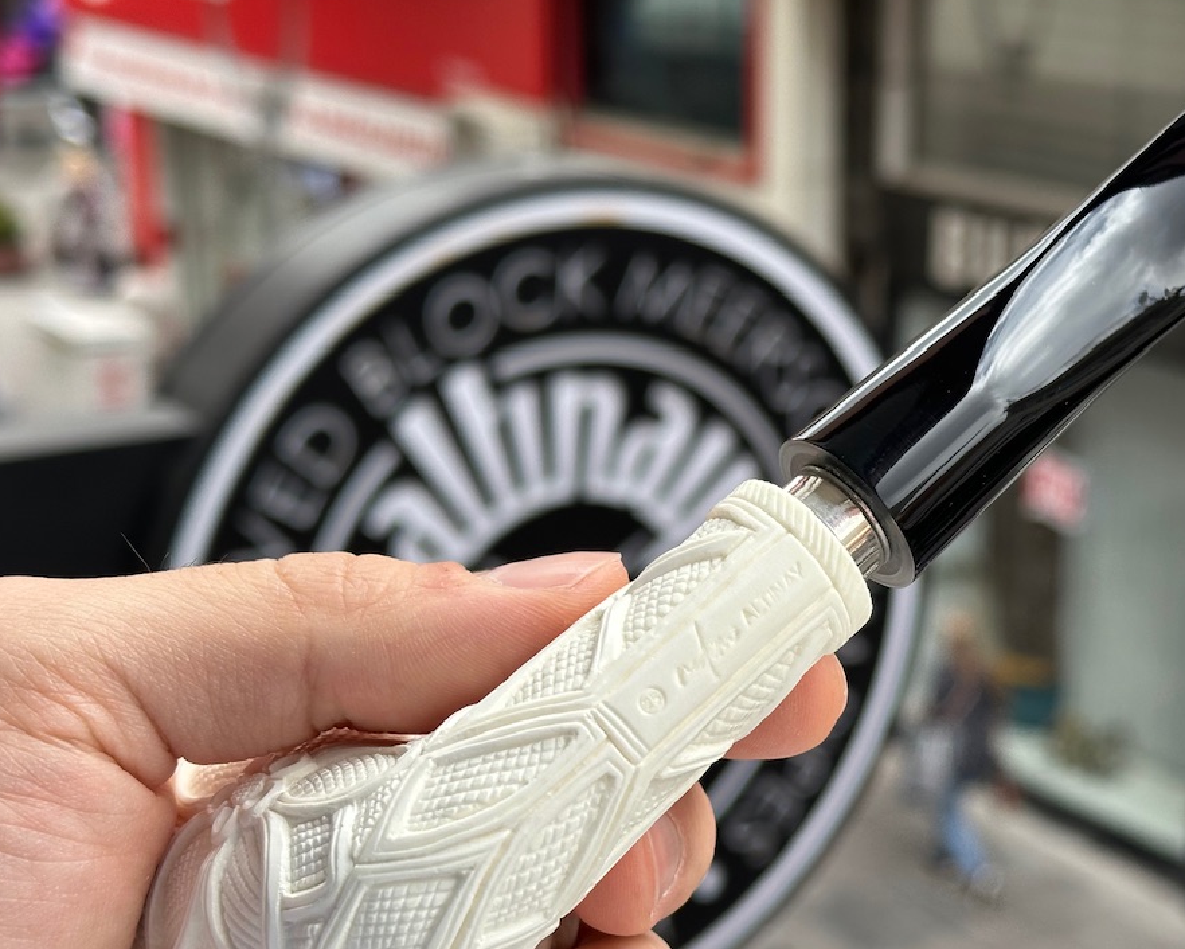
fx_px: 2385
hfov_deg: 27.8
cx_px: 748
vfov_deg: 22.5
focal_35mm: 68
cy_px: 563
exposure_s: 1/836
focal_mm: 6.86
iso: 64
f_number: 1.78
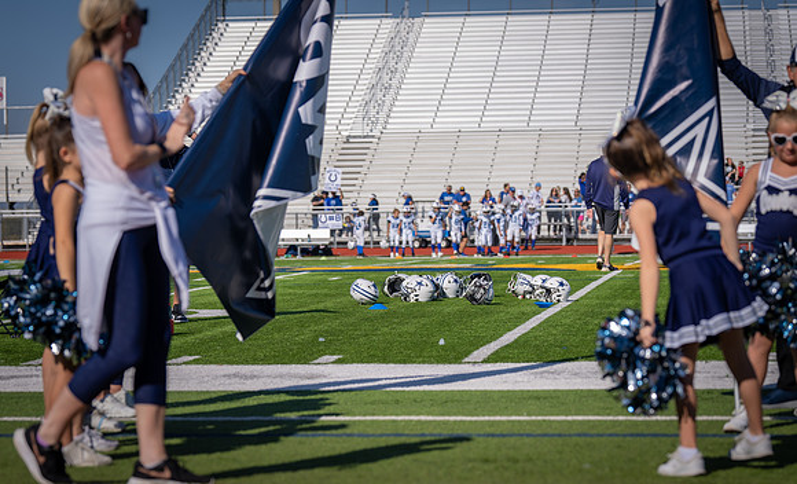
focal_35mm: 111
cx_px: 399
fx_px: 2389
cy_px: 266
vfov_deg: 11.6
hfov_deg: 18.9
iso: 125
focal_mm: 96
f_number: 3.5
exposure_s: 1/2500
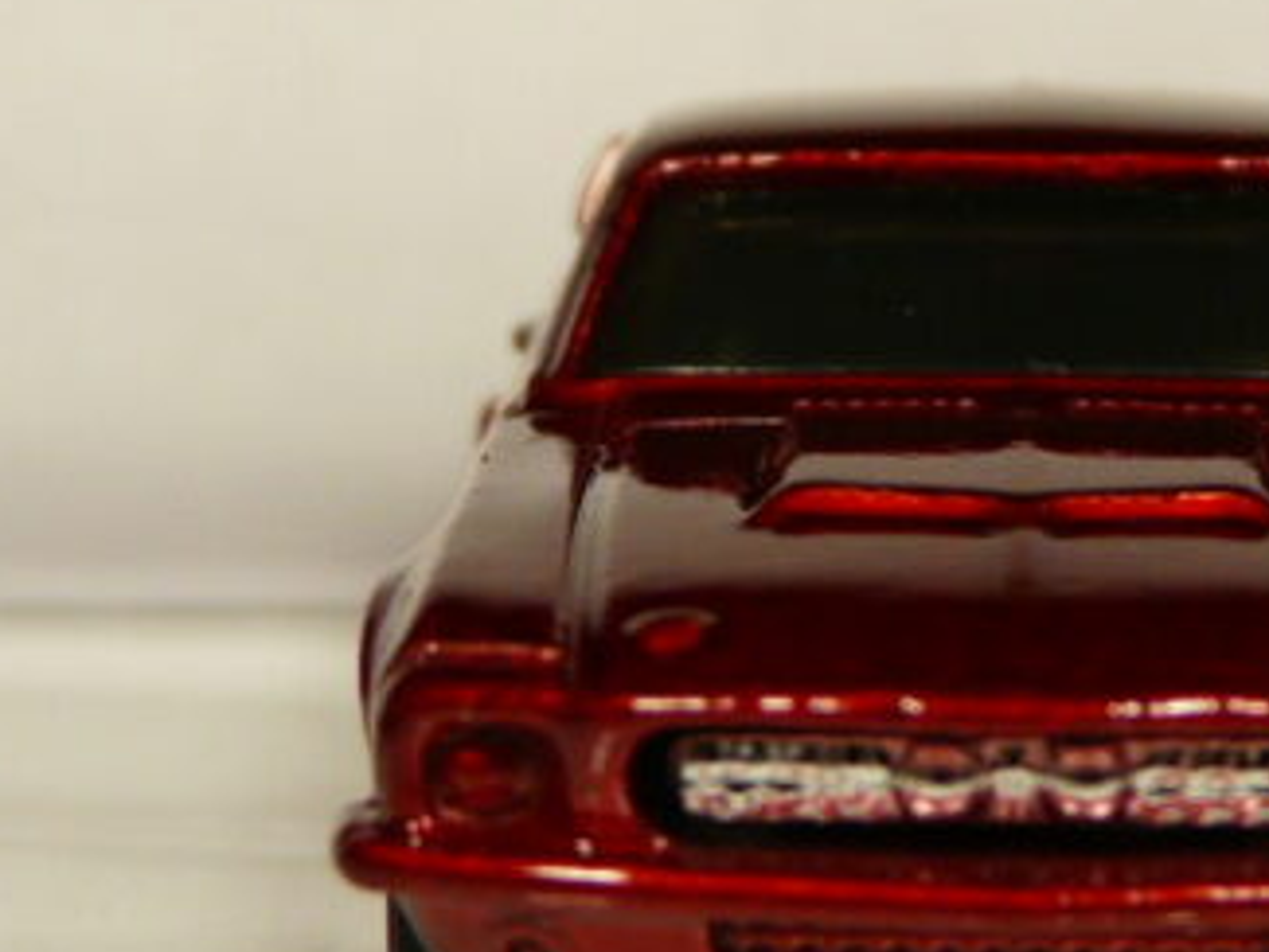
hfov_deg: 12.7
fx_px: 5684
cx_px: 996
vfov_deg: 9.6
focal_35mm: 155
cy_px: 445
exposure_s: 1/100
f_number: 3.2
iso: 100
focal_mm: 8.8
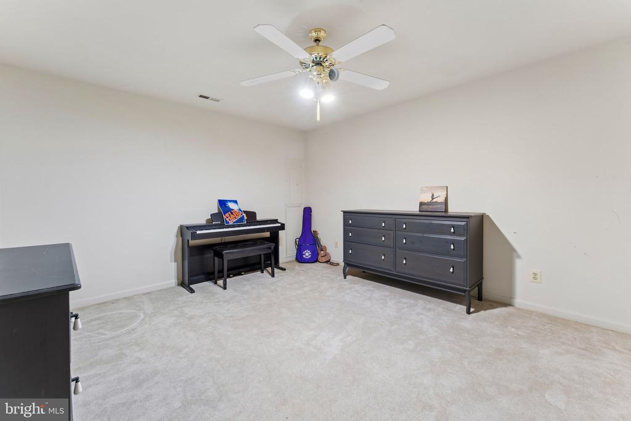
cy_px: 210
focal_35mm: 14
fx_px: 245
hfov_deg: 104.2
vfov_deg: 81.2
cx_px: 316
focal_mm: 14
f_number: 9
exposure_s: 3.2
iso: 100
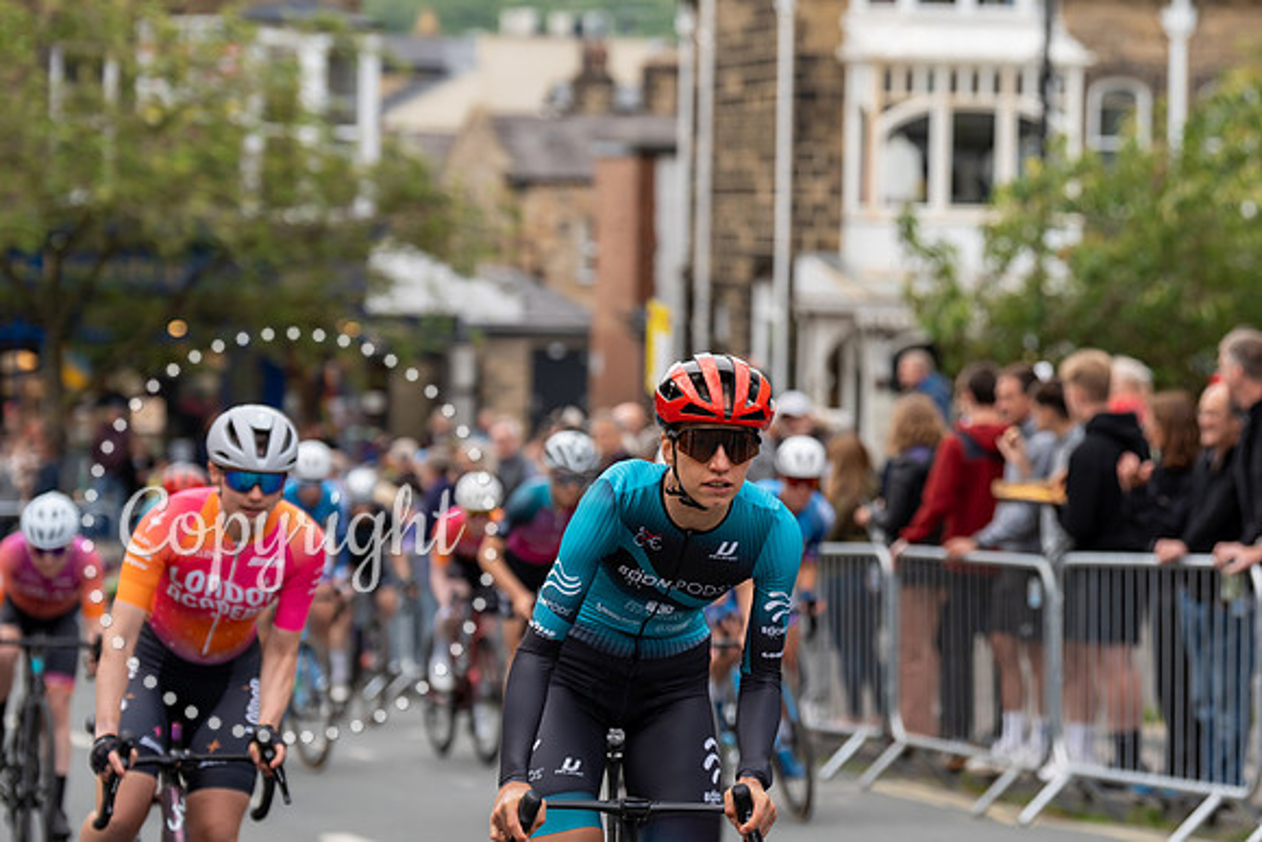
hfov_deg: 16.9
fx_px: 4242
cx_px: 700
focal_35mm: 121
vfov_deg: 11.3
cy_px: 375
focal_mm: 109
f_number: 3.5
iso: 500
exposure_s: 1/500
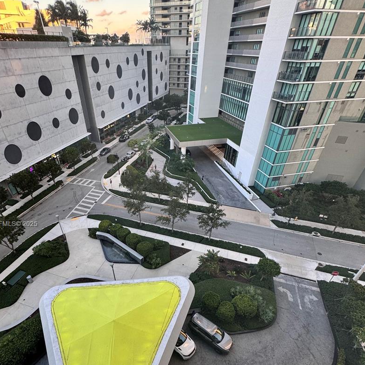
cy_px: 225
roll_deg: +1.1
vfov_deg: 76.5
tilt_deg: -39.8
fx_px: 227
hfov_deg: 77.4
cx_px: 161
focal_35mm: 19
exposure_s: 1/99
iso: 80
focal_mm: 2.22
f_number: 2.2
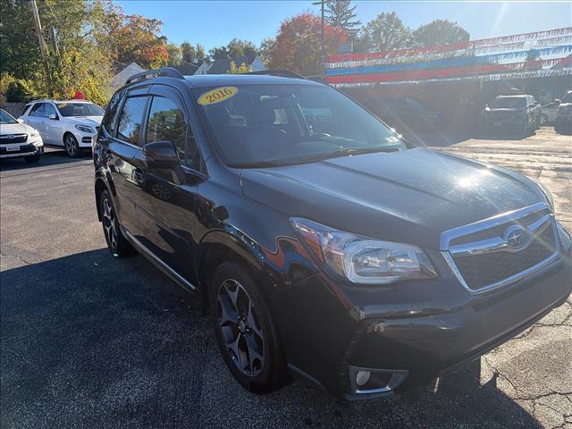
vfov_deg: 53.1
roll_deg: +2.4
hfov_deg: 67.3
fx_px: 430
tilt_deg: -12.8
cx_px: 286
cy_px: 214
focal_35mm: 26
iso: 64
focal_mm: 5.96
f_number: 1.6
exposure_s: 1/2141
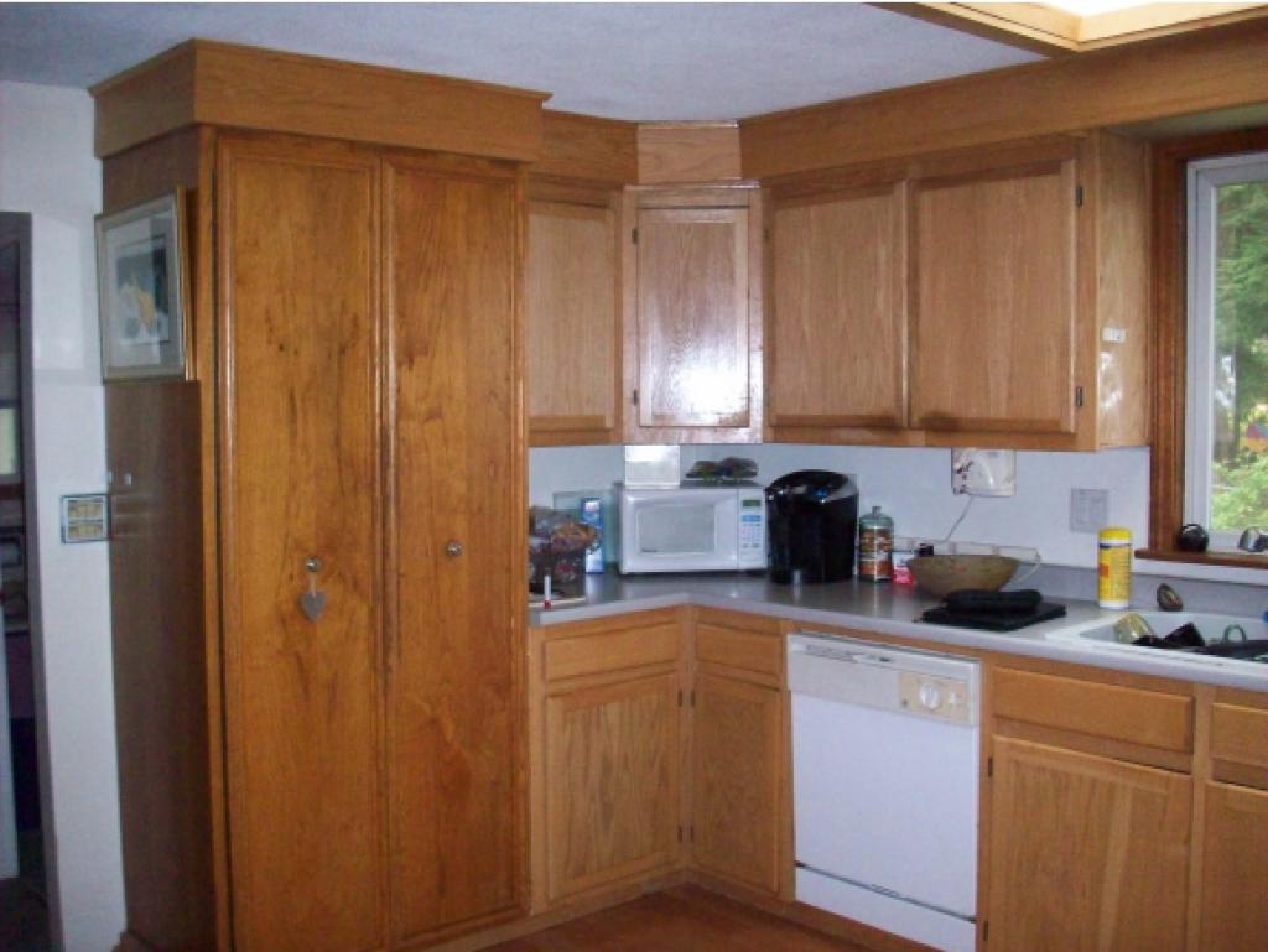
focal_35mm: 37
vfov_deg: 38.7
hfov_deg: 50.1
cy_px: 476
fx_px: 1356
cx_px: 634
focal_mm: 6.2
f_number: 2.8
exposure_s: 1/128
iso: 400
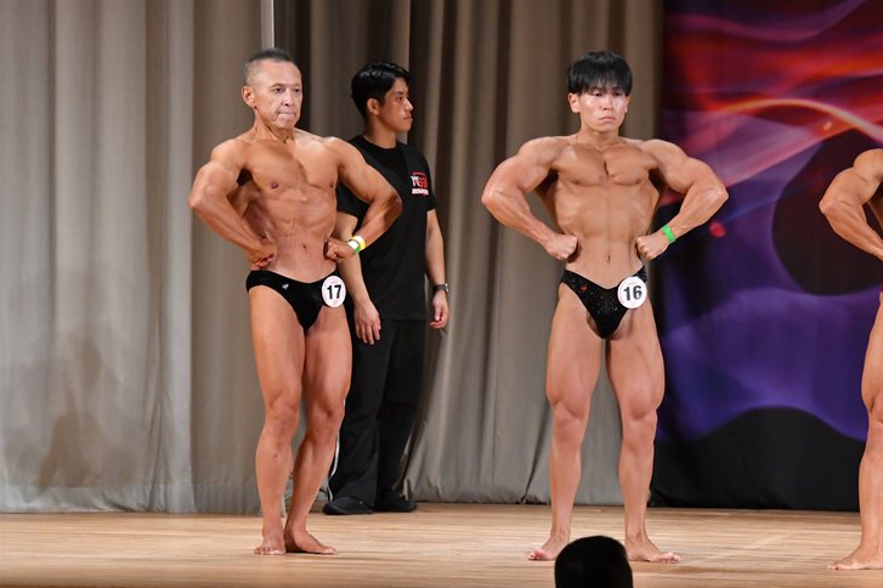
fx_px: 6276
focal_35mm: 256
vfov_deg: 5.4
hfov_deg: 8.0
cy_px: 312
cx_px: 469
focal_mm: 160
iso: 4500
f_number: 5.6
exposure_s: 1/400
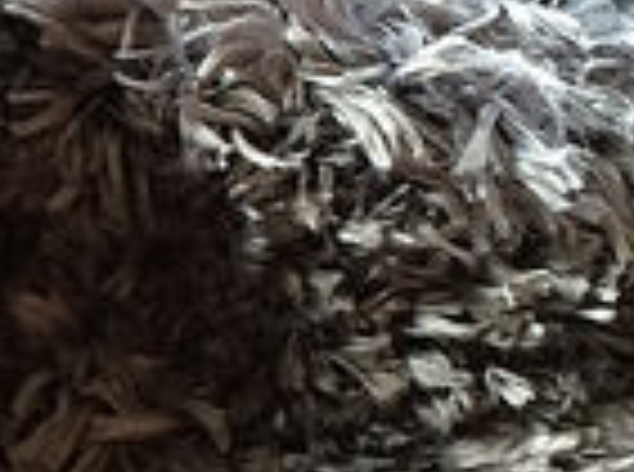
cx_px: -72
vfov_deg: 11.1
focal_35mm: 132
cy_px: 373
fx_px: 2411
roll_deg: -1.7
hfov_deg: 14.6
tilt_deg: -35.4
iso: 125
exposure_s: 1/30
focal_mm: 4.15
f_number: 2.2
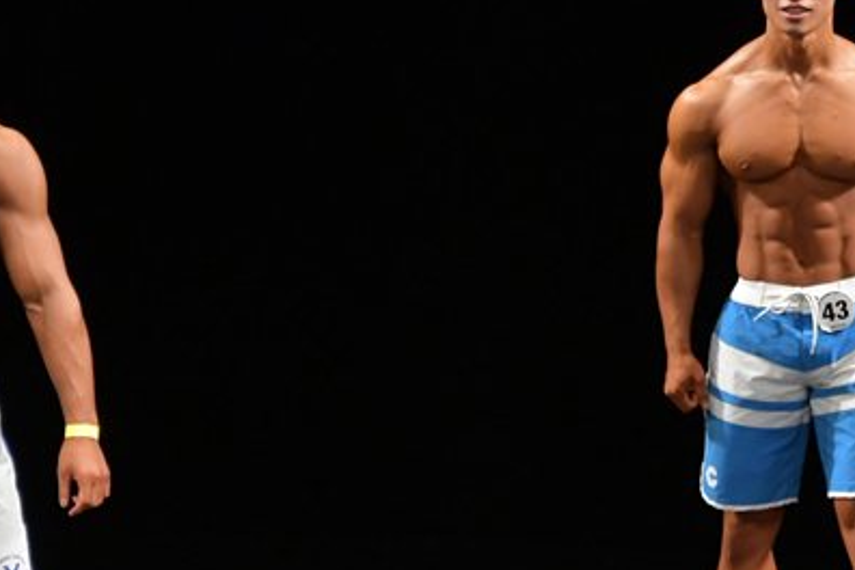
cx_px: 724
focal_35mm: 616
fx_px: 14629
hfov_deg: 3.3
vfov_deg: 2.2
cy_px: 363
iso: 3200
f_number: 5.6
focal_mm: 210
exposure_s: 1/400
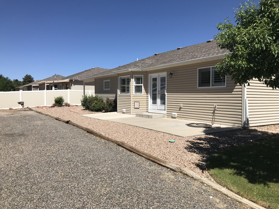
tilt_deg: -1.1
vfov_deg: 49.7
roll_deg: -0.6
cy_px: 104
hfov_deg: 63.4
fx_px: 226
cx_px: 140
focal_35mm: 28
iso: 20
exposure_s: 1/4367
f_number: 1.8
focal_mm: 3.99
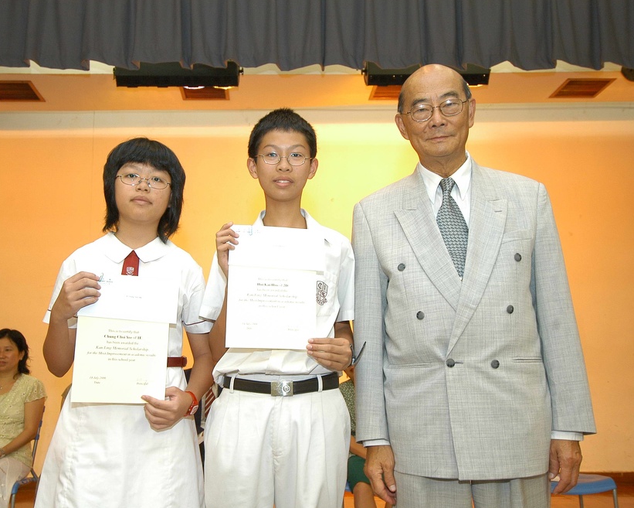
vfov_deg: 39.2
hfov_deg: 47.8
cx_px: 272
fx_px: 713
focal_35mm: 38
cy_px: 256
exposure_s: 1/50
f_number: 4
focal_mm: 22
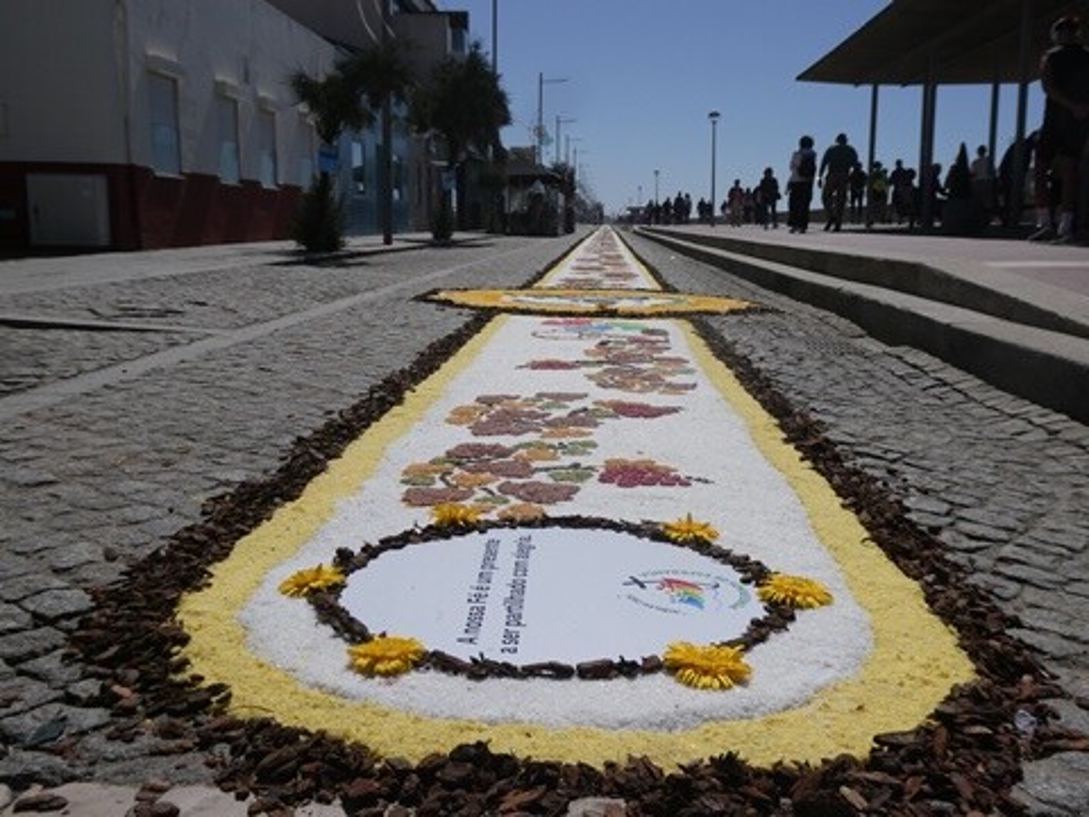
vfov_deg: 42.9
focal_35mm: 33
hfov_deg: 55.4
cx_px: 544
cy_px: 408
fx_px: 1038
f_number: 3.6
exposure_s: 1/3200
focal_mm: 5.8
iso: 80
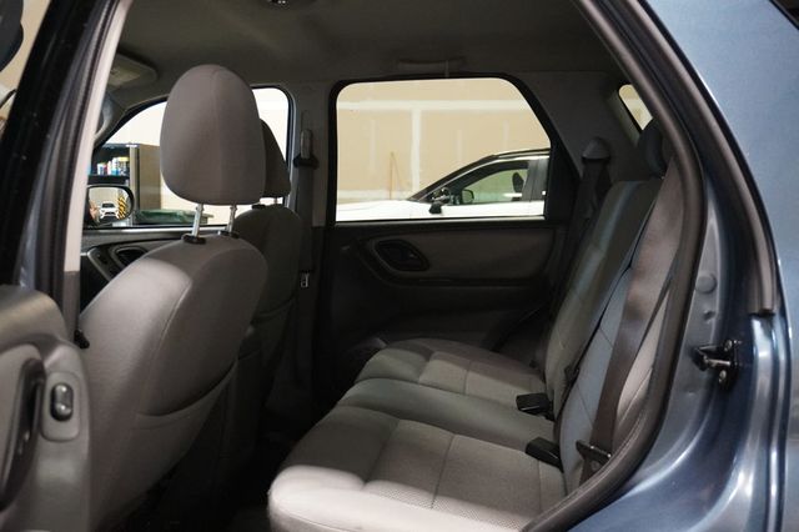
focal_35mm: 33
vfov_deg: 39.9
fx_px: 732
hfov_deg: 57.2
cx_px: 400
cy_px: 266
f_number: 4
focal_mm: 22
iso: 6400
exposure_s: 1/60
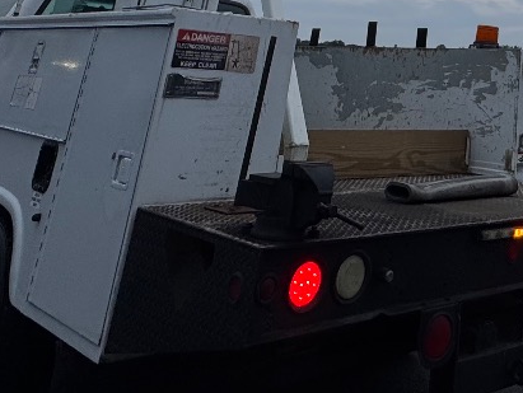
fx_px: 741
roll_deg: -4.8
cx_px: 505
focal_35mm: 49
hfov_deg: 35.7
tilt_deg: +24.1
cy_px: -240
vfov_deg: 22.6
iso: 40
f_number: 2.2
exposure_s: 1/227
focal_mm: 2.22
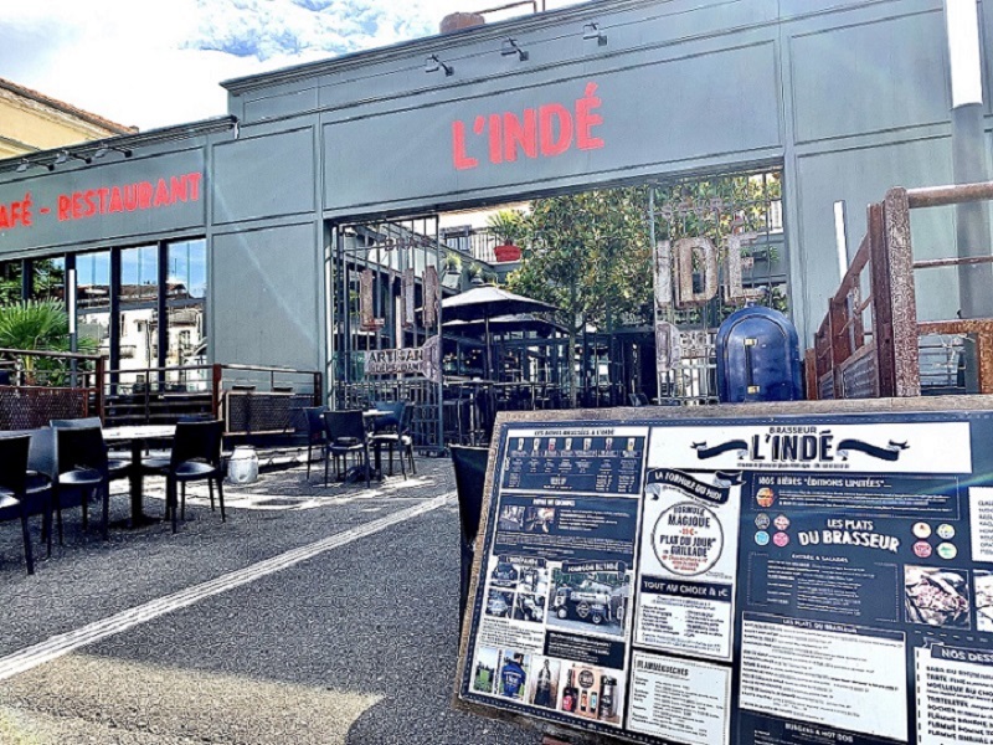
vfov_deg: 53.1
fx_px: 746
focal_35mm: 26
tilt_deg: +3.9
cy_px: 372
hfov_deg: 67.3
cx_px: 496
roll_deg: +2.2
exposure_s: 1/701
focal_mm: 4.25
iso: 25
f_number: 1.8
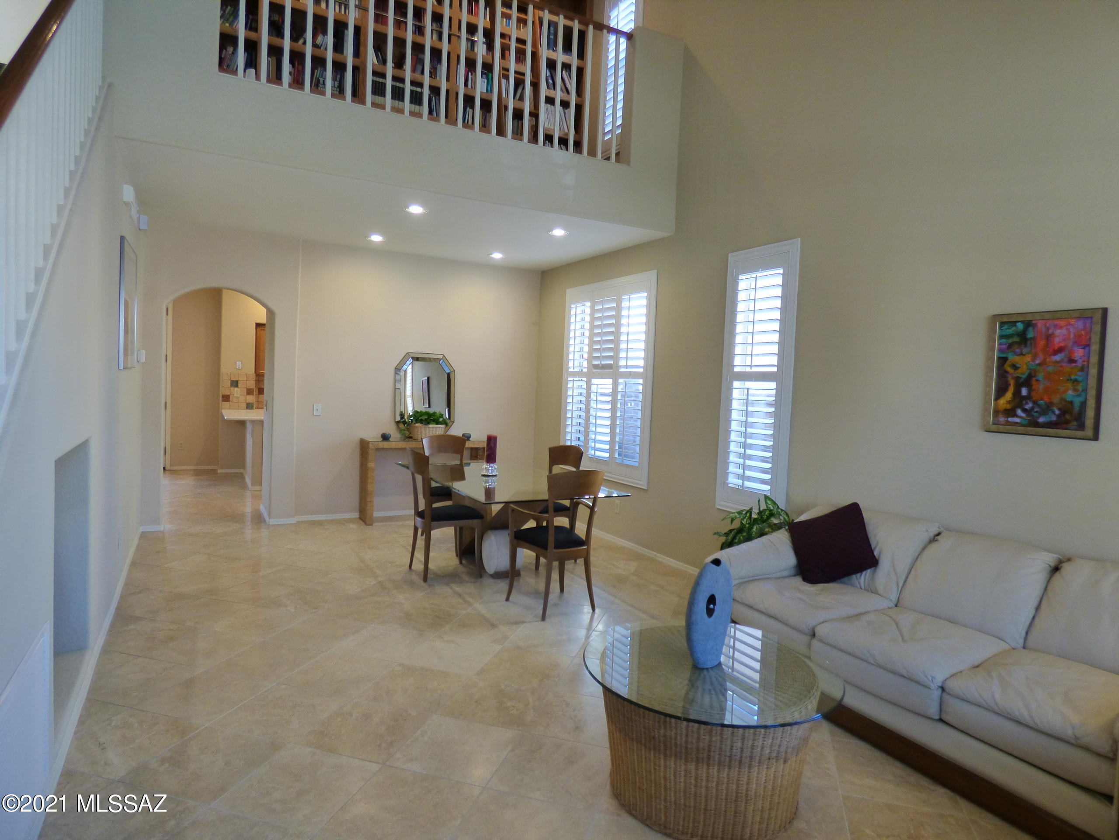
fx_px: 647
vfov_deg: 66.0
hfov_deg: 81.7
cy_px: 420
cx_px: 560
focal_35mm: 20
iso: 400
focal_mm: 3.58
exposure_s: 1/50
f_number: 2.8
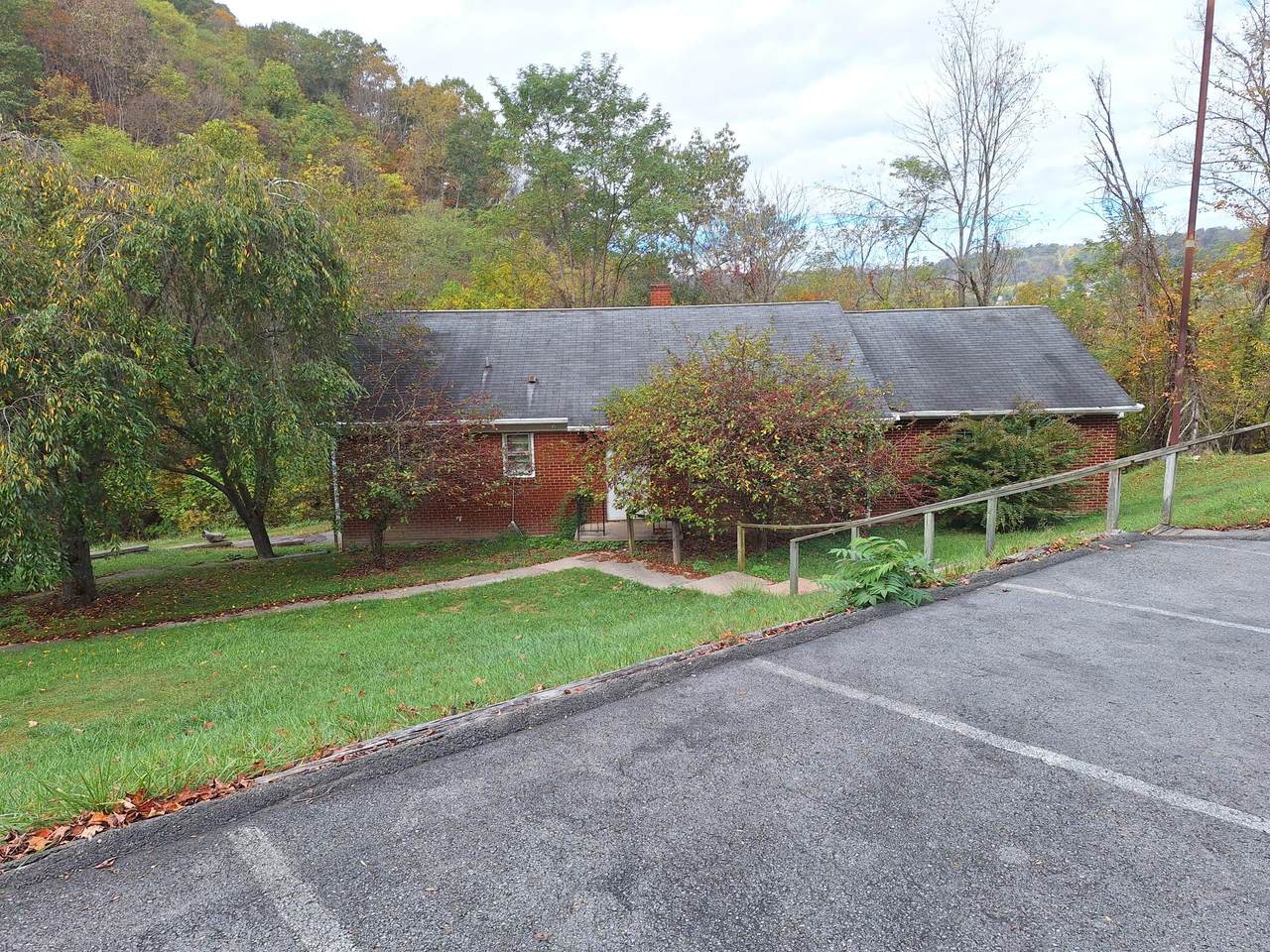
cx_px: 635
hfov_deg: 73.9
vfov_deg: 58.9
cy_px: 476
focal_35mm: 23
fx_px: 844
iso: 40
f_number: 1.8
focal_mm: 5.54
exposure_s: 1/992
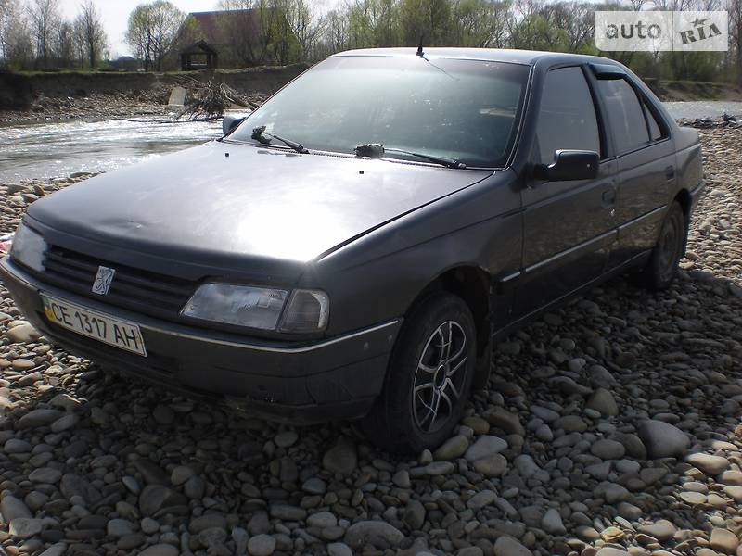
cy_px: 278
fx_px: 815
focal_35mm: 38
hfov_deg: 49.0
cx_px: 371
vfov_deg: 37.7
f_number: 4.6
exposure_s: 1/432
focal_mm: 6.3
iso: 64
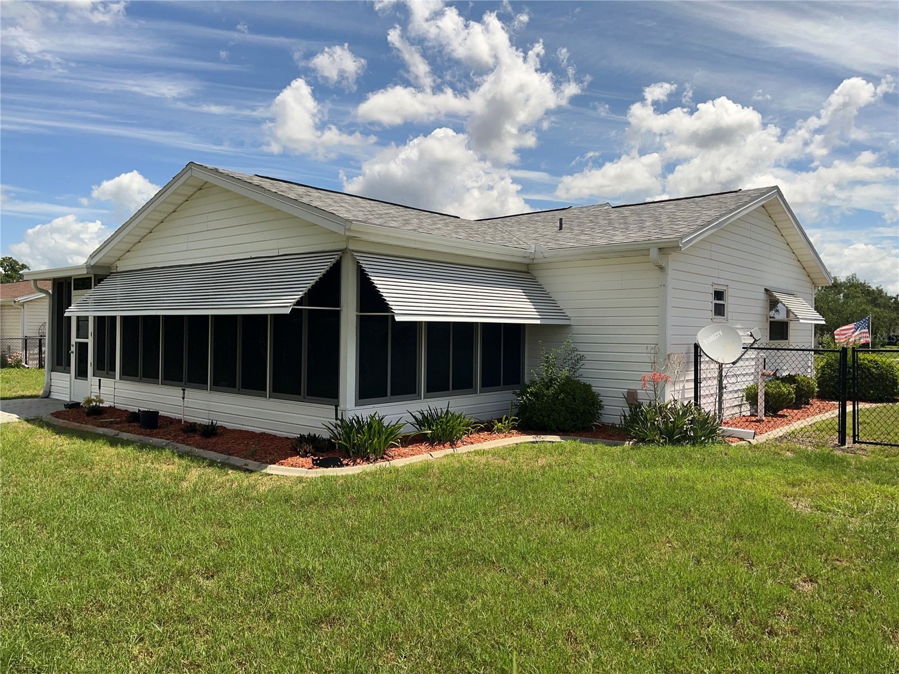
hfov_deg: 67.3
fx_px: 675
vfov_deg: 53.1
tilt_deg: -1.1
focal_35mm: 26
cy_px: 337
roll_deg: -0.3
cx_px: 450
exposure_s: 1/4651
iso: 32
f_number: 1.6
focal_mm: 5.1
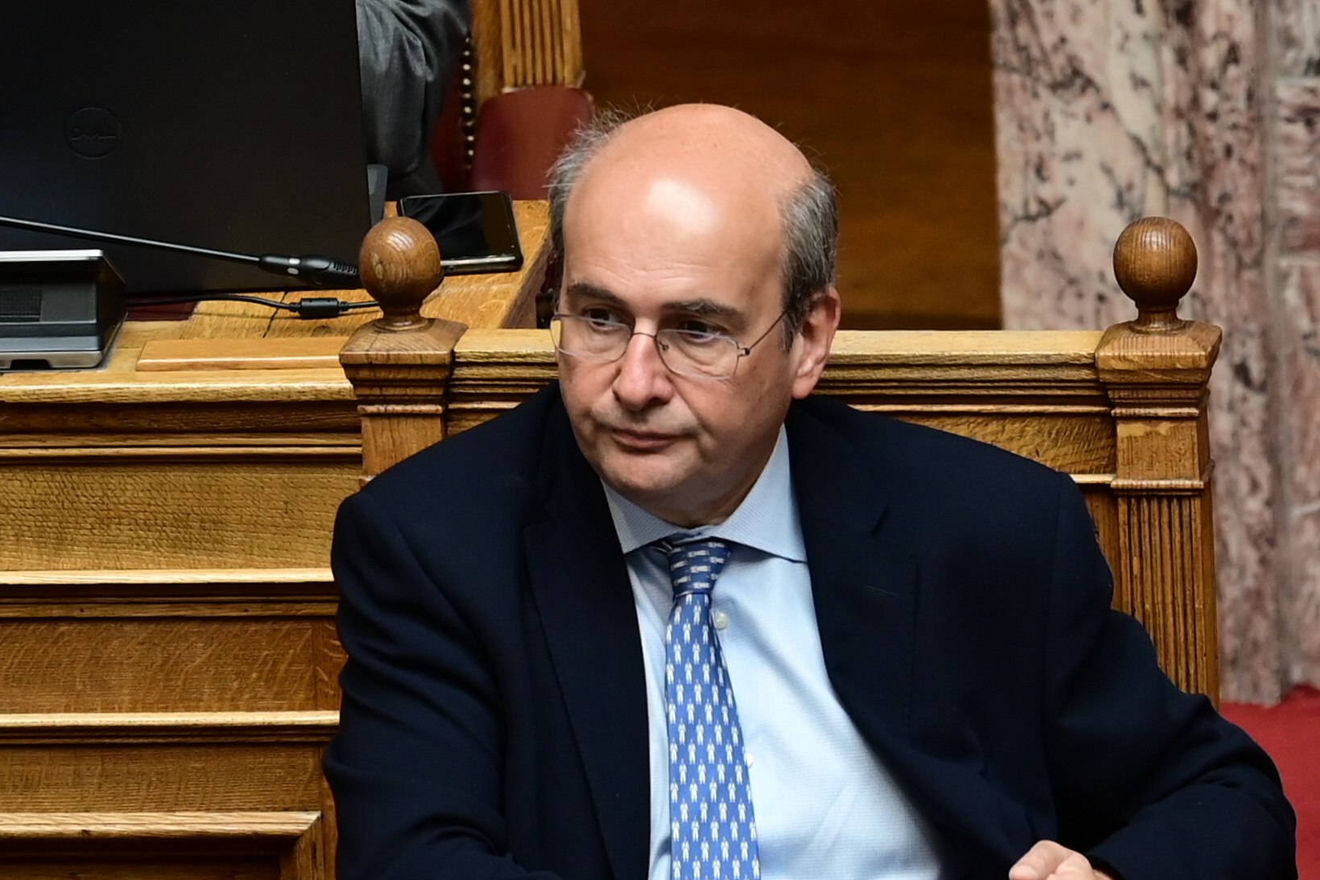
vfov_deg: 3.1
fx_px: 16205
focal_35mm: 442
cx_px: 582
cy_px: 609
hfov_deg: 4.7
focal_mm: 200
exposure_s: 1/160
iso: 640
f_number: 4
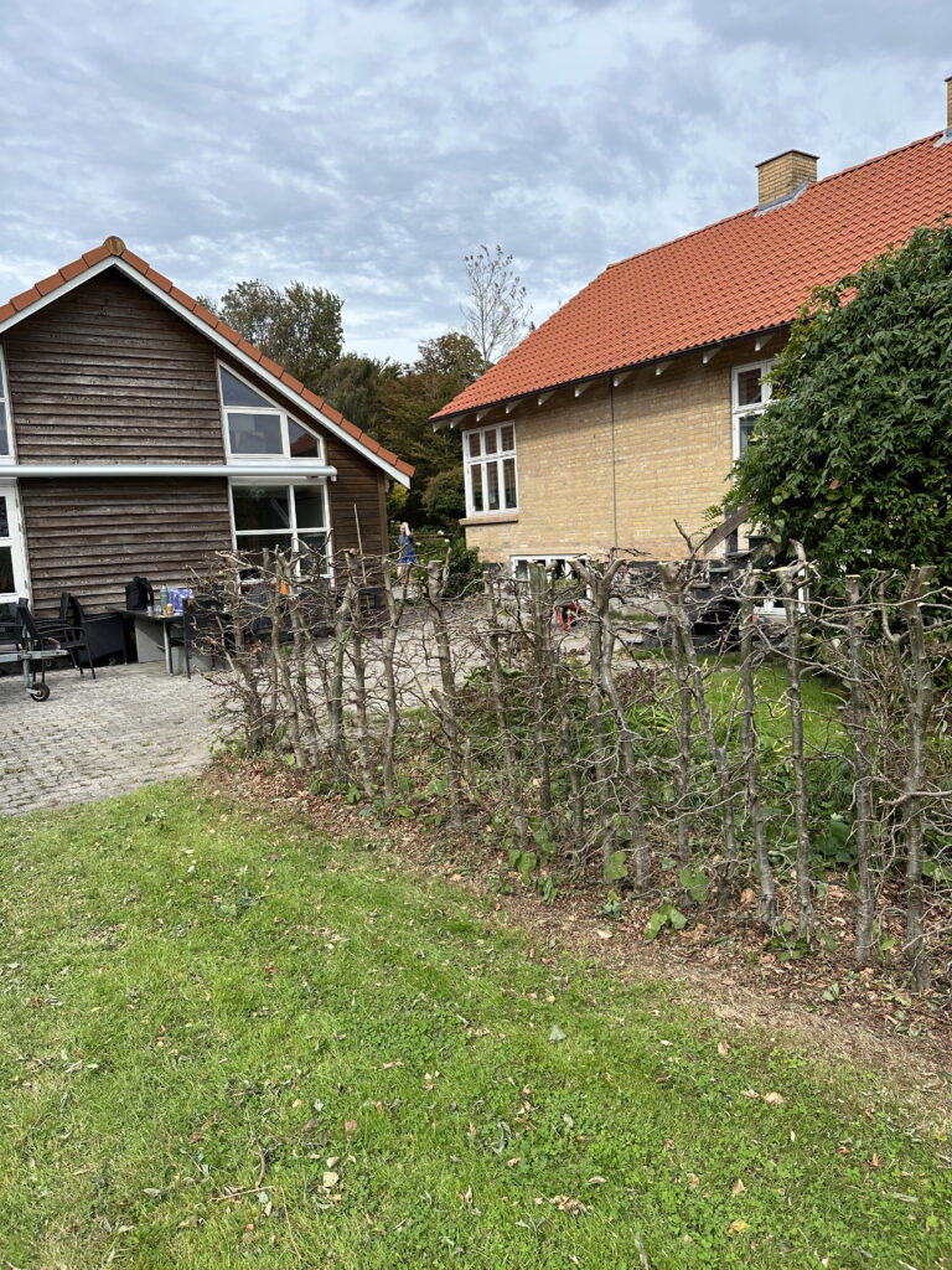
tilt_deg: -3.6
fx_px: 880
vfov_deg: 71.6
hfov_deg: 56.8
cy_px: 635
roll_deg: +4.9
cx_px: 476
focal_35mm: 24
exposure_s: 1/2353
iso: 80
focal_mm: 6.86
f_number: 1.78
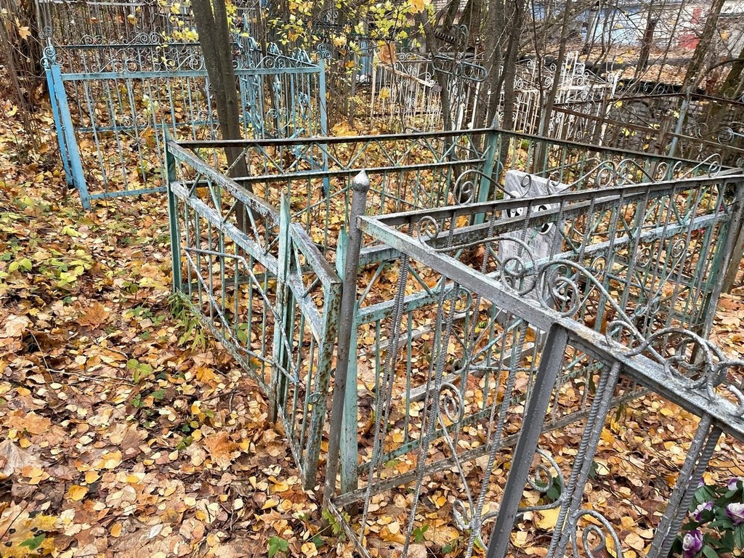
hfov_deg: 67.3
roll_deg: +1.5
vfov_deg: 53.1
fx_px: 559
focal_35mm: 26
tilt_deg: -21.6
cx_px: 372
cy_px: 279
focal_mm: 4.2
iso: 40
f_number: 1.6
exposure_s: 1/121
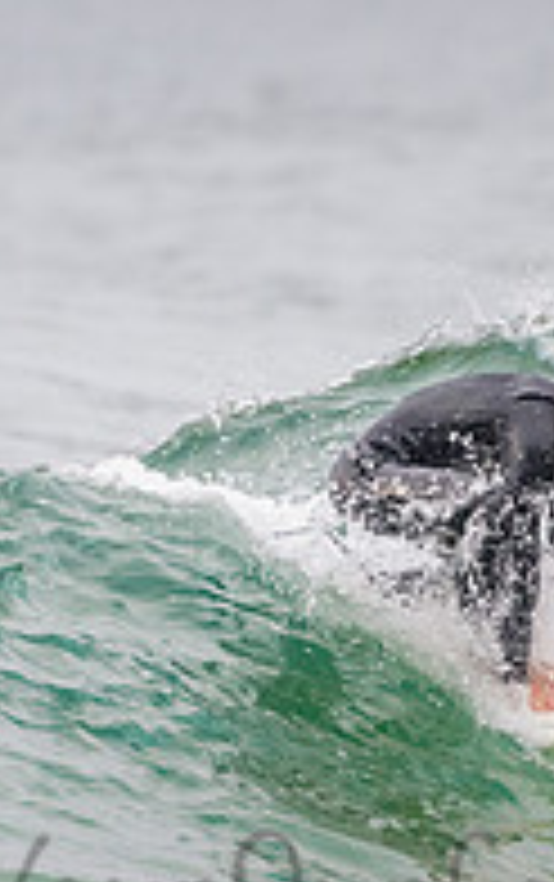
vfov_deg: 1.1
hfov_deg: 0.7
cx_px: 723
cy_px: 673
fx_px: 44512
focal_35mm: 1848
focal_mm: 500
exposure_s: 1/800
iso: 500
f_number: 5.6
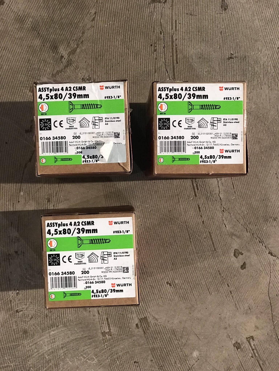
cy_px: 186
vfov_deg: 33.8
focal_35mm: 57
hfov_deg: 25.7
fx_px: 613
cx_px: 140
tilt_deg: -87.5
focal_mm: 6.6
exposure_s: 1/89
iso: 640
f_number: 2.8
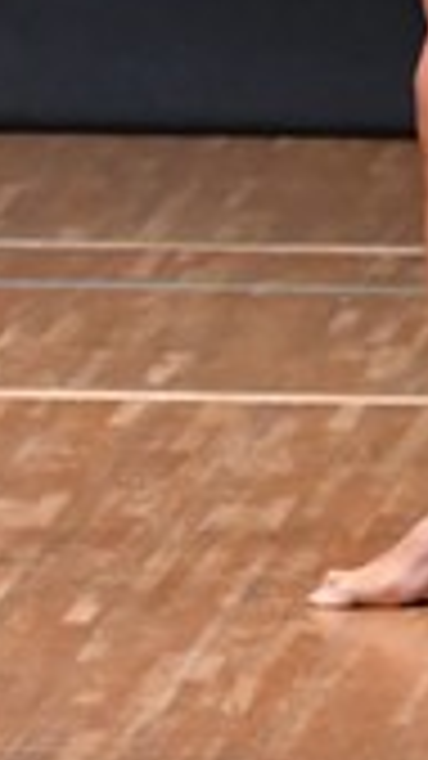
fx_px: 24647
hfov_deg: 1.0
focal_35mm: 1221
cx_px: -665
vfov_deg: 1.8
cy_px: -198
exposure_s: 1/400
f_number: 5.6
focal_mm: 170
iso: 6400
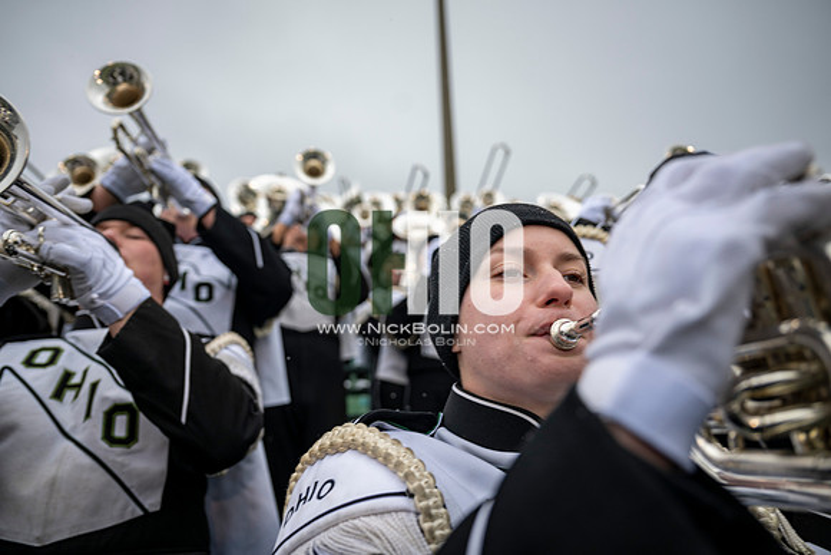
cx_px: 416
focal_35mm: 24
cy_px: 278
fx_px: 554
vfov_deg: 53.2
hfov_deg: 73.7
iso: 160
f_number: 2.8
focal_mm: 24
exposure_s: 1/500
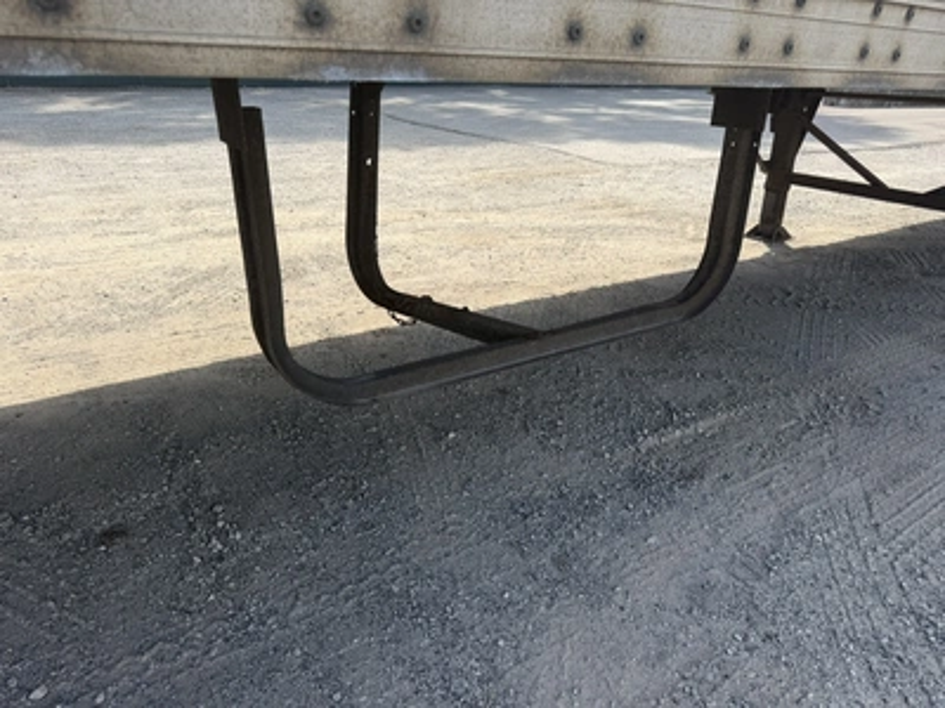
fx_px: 655
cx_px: 472
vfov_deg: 56.8
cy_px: 354
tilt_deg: -25.2
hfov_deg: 71.6
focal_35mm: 24
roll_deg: +1.6
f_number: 1.78
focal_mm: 6.76
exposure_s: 1/2053
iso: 80
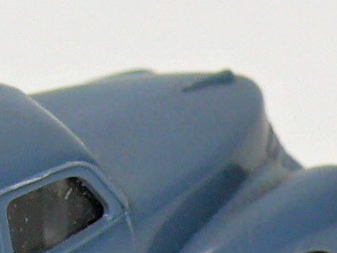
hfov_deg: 3.6
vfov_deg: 2.7
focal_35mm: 545
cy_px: 286
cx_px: -60
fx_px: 5307
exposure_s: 1/30
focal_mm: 15.9
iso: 100
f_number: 4
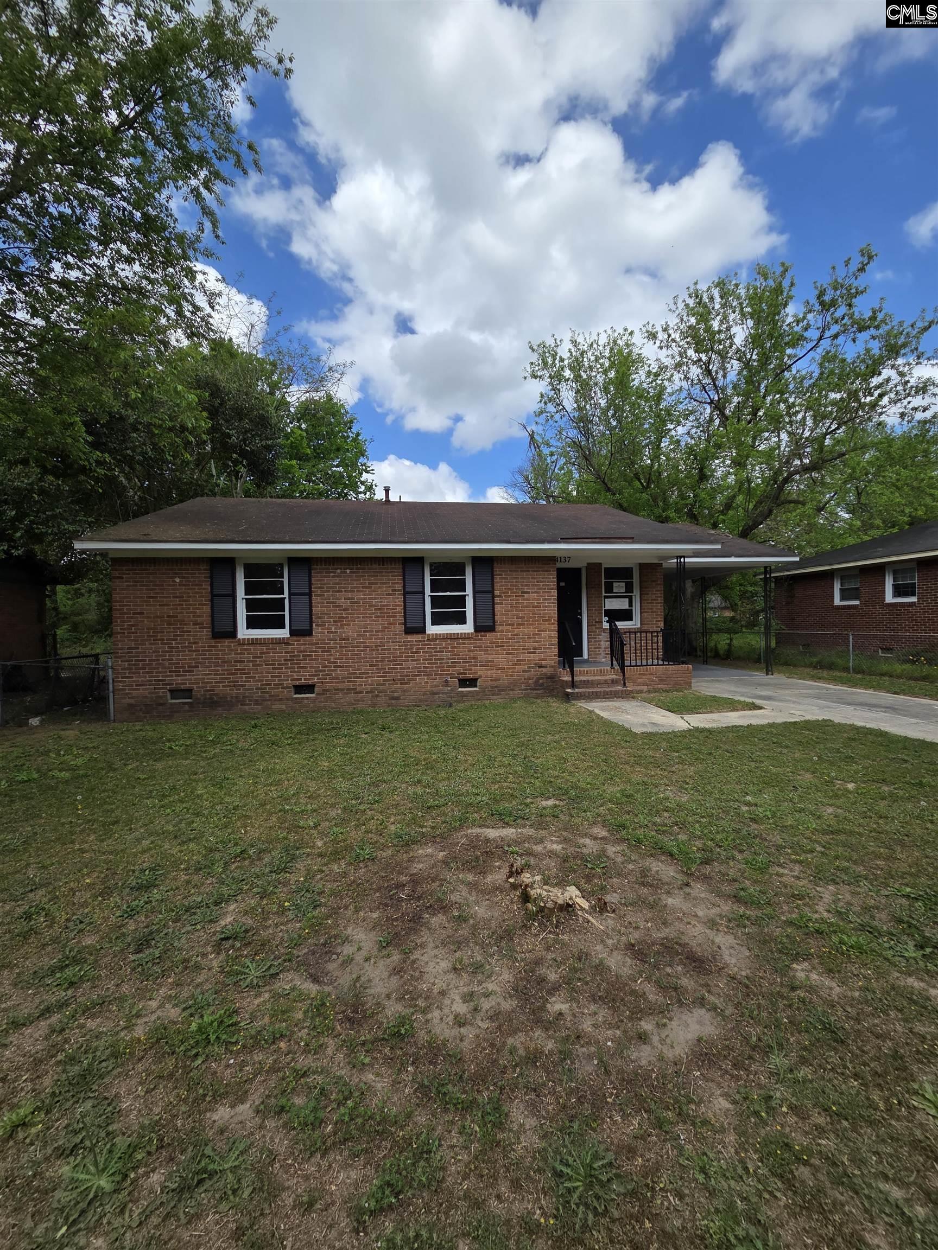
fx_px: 470
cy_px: 625
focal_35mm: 13
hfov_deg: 89.9
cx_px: 469
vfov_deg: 106.2
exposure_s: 1/2027
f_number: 2.2
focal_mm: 2.2
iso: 50
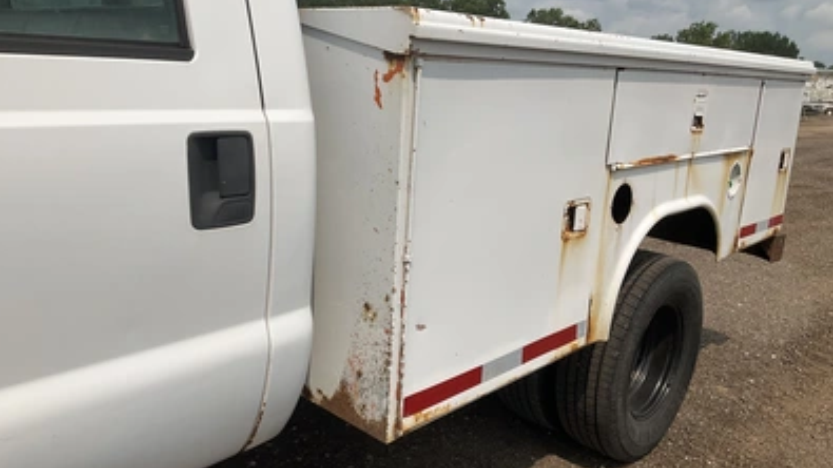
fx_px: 707
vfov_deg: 36.7
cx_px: 413
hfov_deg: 61.0
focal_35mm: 32
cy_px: 228
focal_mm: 3
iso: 25
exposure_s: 1/3322
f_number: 1.8
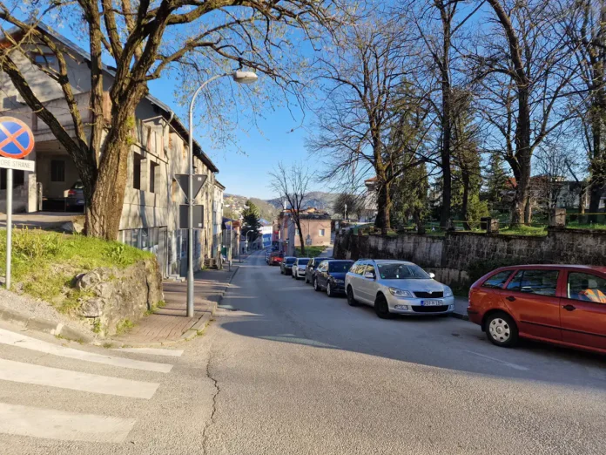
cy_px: 228
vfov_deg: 58.9
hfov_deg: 73.9
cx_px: 303
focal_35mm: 23
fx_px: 403
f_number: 1.8
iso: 50
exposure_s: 1/455
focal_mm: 6.4
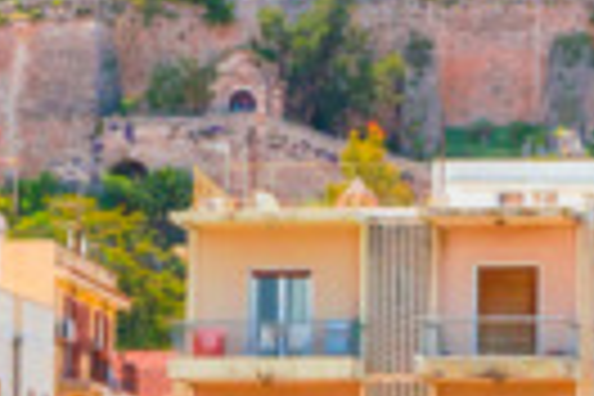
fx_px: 4356
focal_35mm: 264
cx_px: 288
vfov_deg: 5.2
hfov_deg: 7.8
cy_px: 378
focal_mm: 32
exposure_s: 1/100
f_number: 13
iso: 250
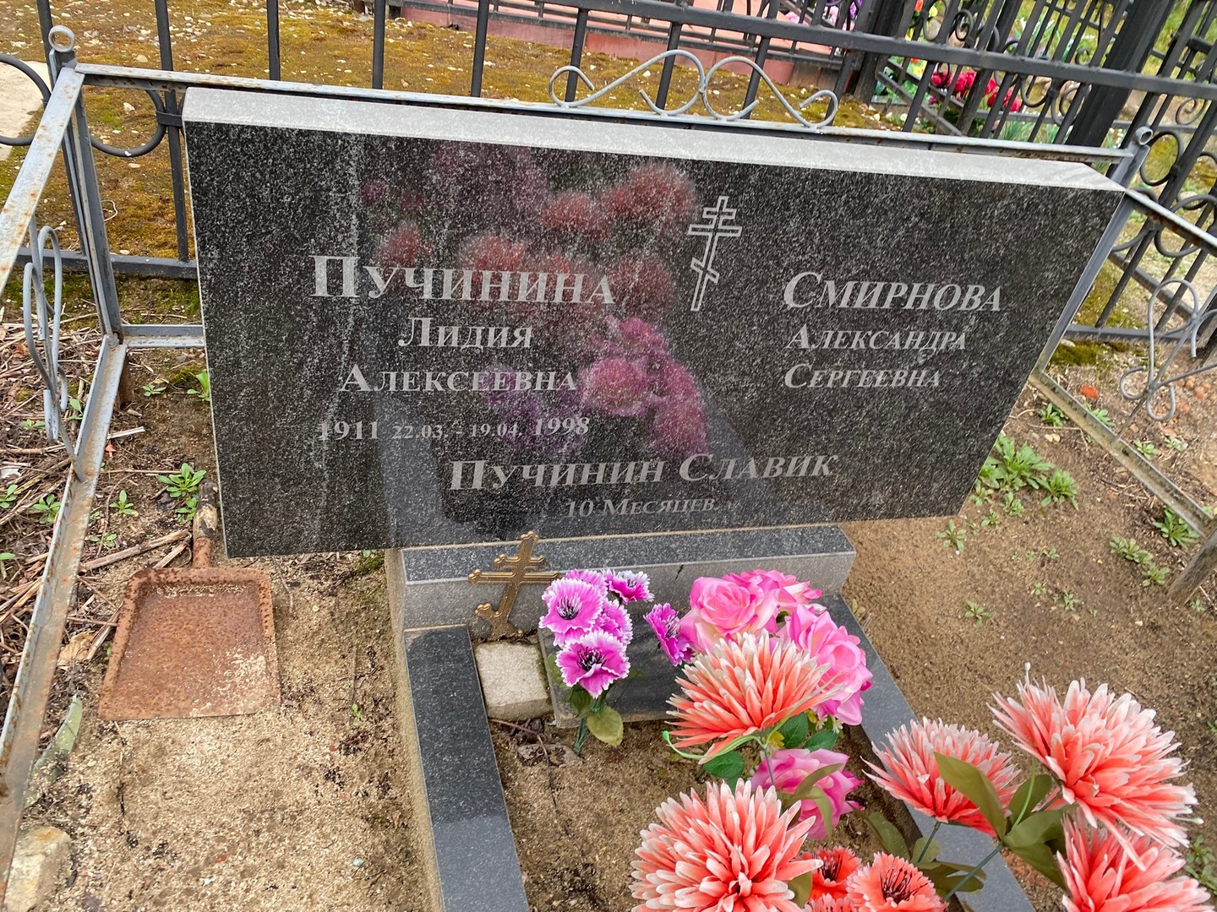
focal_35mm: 26
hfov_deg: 67.3
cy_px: 456
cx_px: 608
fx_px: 914
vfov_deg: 53.1
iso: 64
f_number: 1.8
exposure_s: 1/122
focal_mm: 4.25
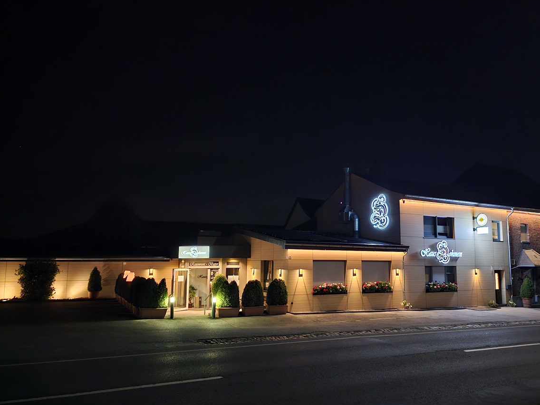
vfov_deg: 51.3
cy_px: 215
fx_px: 421
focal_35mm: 27
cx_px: 313
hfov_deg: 64.9
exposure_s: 1/17
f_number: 1.7
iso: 1250
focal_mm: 6.3
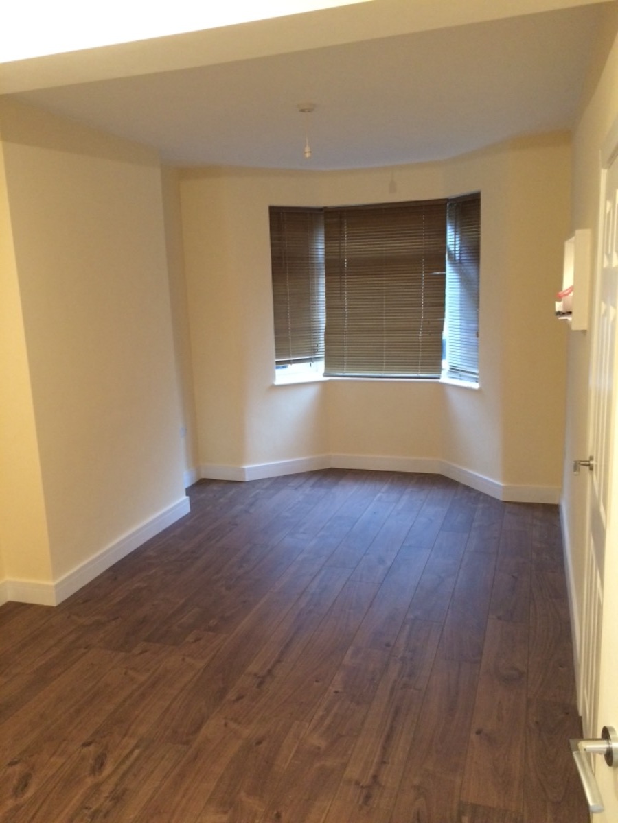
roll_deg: +4.0
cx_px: 309
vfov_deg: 61.7
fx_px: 690
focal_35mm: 29
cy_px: 412
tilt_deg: -10.7
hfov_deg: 48.2
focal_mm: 4.15
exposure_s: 1/33
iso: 320
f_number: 2.2
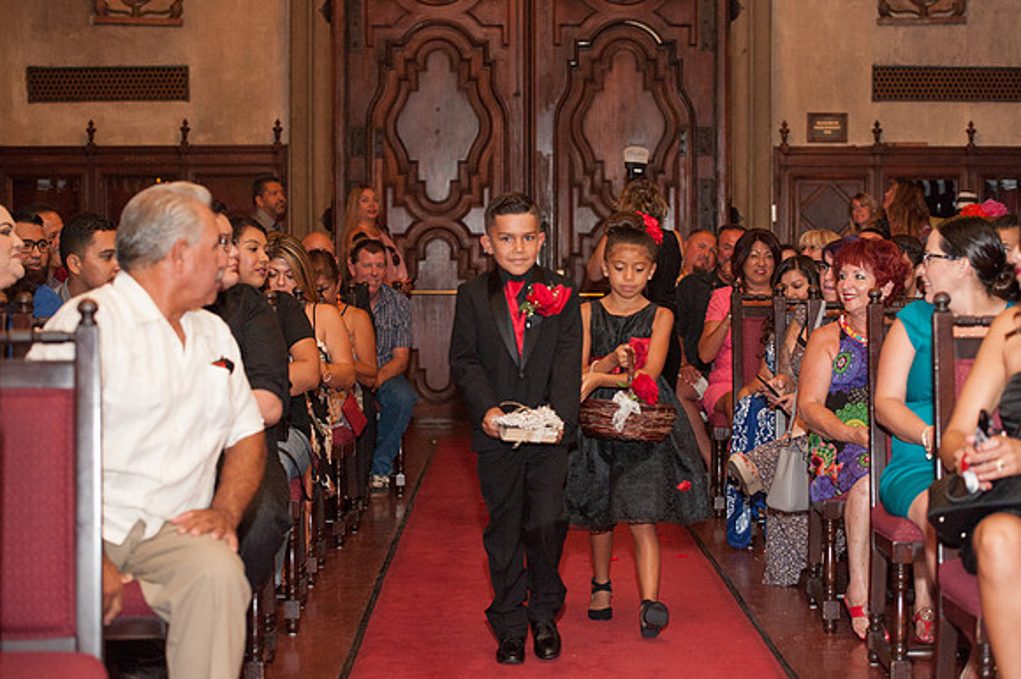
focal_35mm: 73
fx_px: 2068
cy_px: 340
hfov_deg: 27.7
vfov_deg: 18.7
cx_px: 510
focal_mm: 70
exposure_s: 1/100
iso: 2500
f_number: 3.5
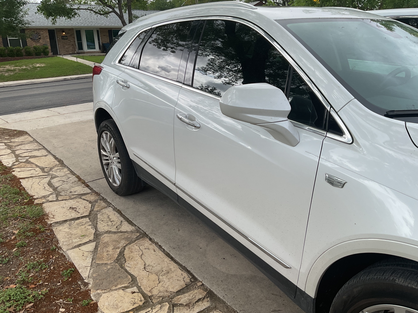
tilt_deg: -17.8
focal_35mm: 29
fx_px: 350
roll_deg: +0.4
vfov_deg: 48.2
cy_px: 156
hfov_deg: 61.7
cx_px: 209
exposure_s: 1/944
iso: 16
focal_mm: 3
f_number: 1.8
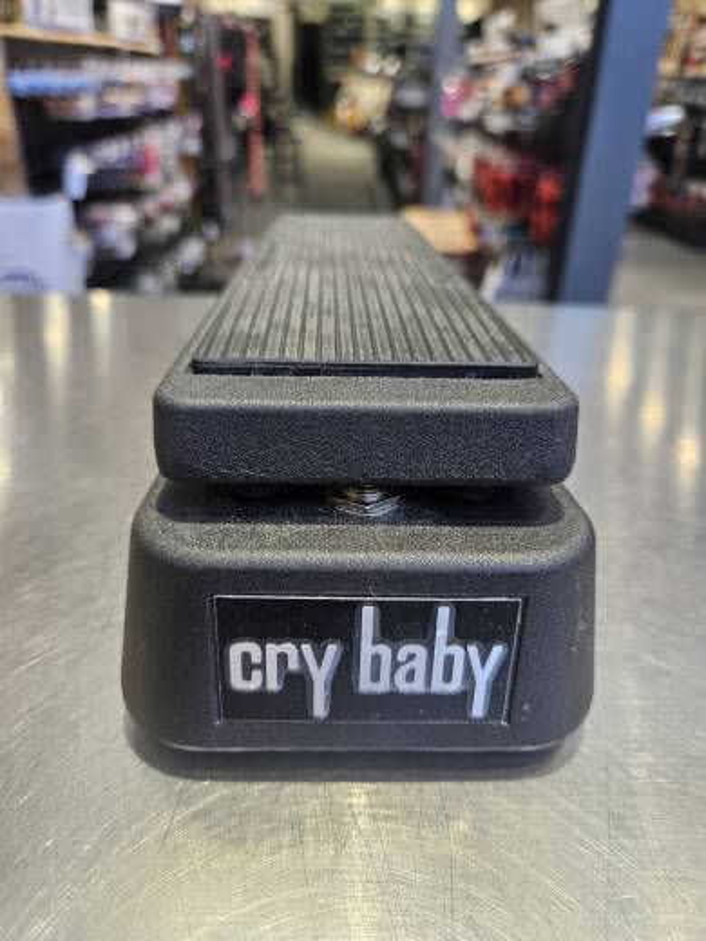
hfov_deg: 58.9
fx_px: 625
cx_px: 353
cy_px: 470
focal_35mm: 23
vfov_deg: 73.9
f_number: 1.8
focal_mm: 5.4
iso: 250
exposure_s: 1/120
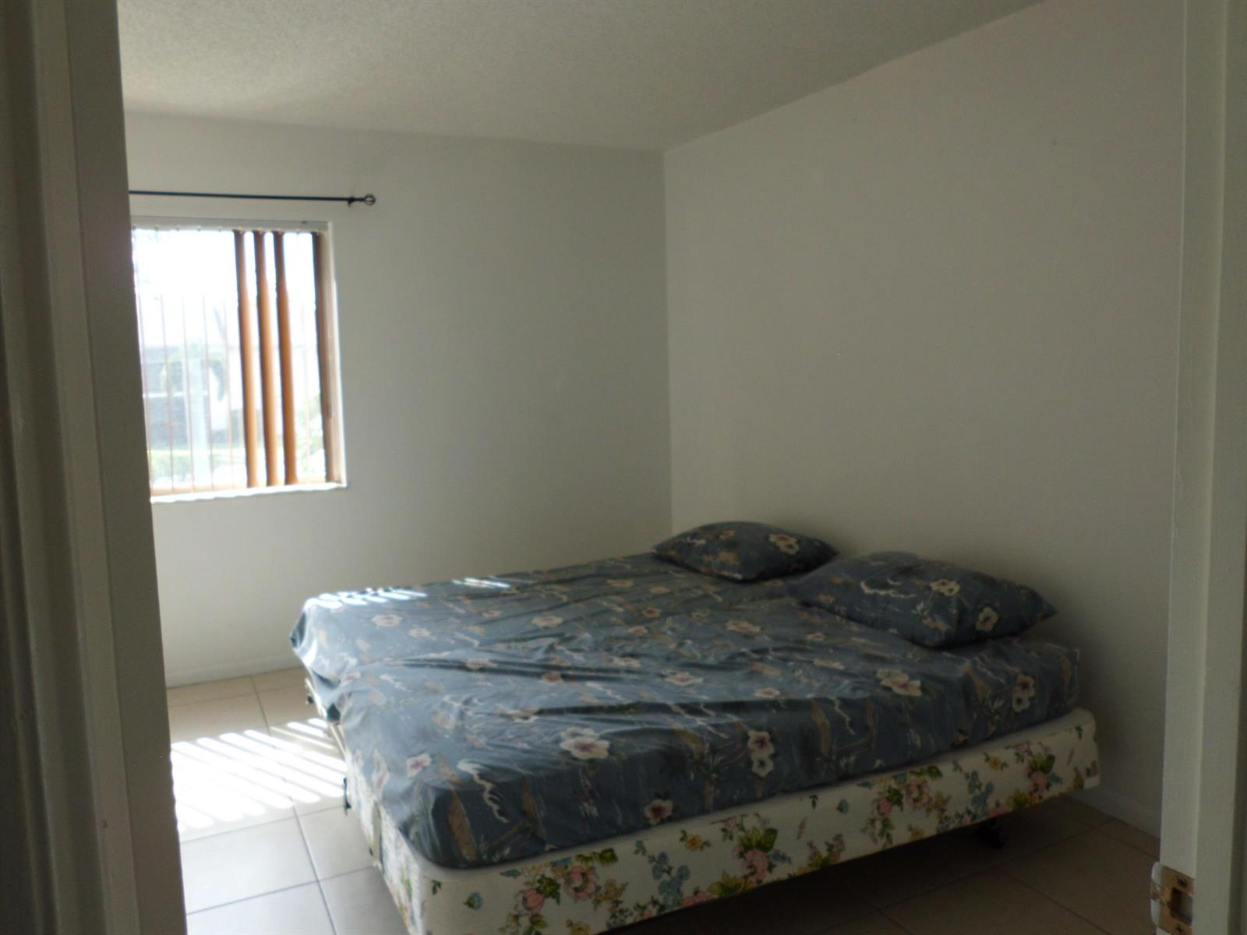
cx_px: 624
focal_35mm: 26
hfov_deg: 67.3
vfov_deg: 53.1
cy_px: 468
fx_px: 937
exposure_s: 1/100
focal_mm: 4.6
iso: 100
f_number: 3.2
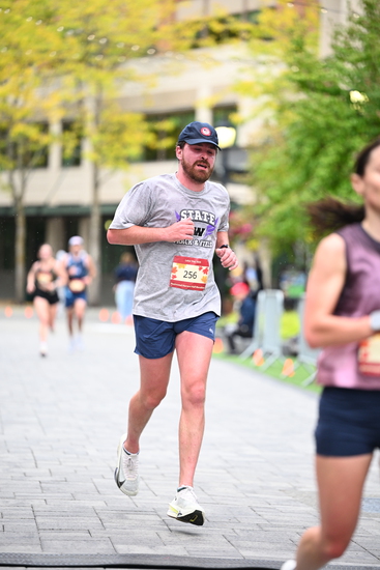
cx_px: 190
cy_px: 285
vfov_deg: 13.2
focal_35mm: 155
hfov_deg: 8.9
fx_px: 2452
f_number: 2.8
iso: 1250
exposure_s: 1/1250
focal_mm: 155
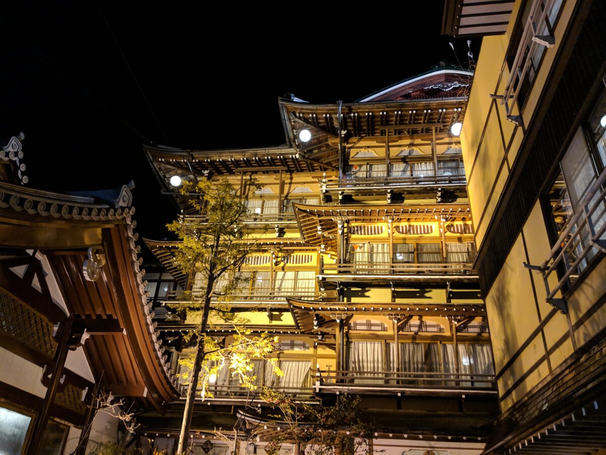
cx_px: 303
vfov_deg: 51.4
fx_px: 473
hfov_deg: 65.3
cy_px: 228
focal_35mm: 27
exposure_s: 1/40.1
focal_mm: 4.44
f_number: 1.8
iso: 400
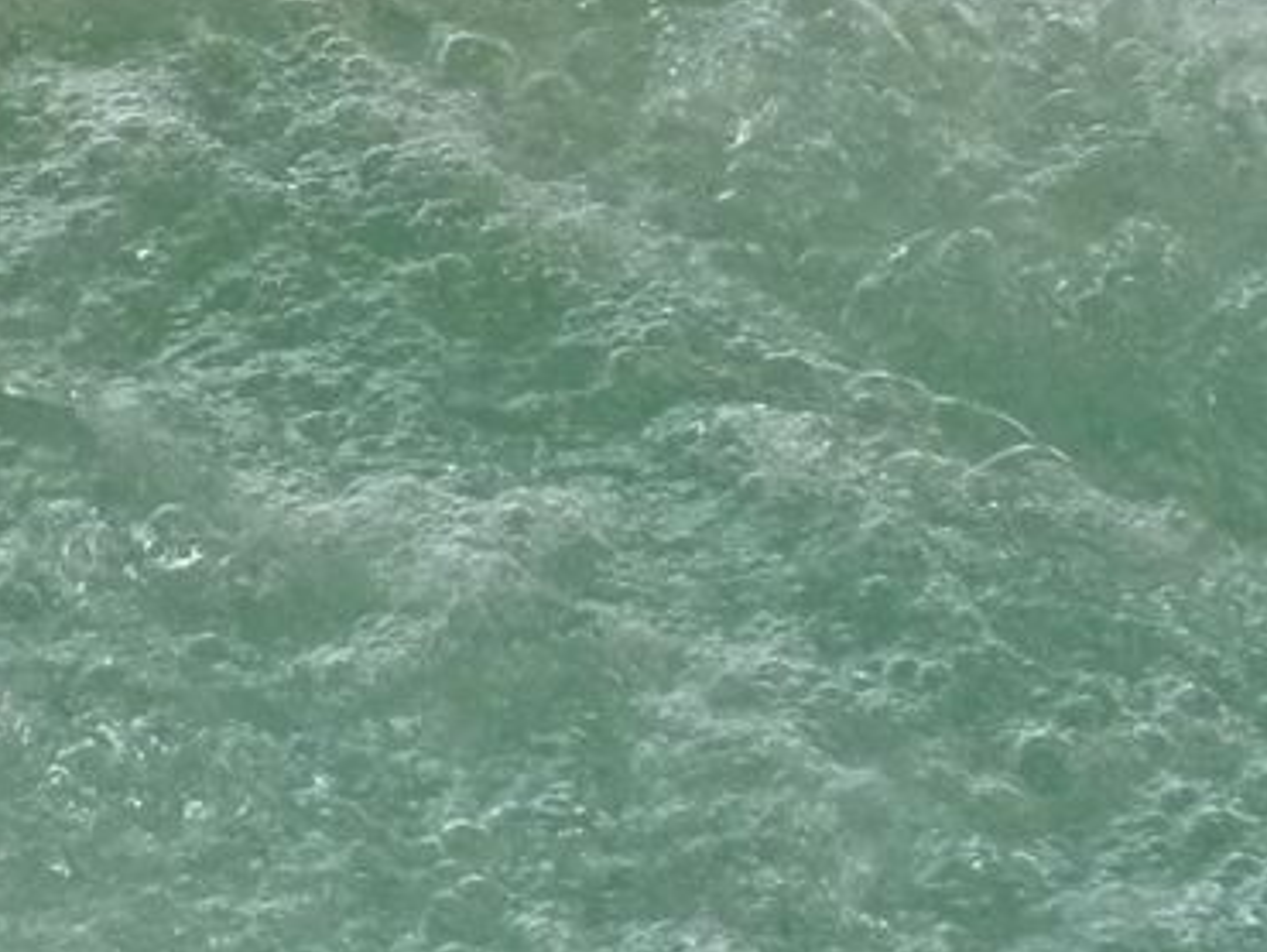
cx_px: -264
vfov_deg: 7.0
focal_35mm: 211
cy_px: -349
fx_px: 7728
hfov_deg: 9.2
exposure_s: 1/200
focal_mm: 10.8
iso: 400
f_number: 4.6
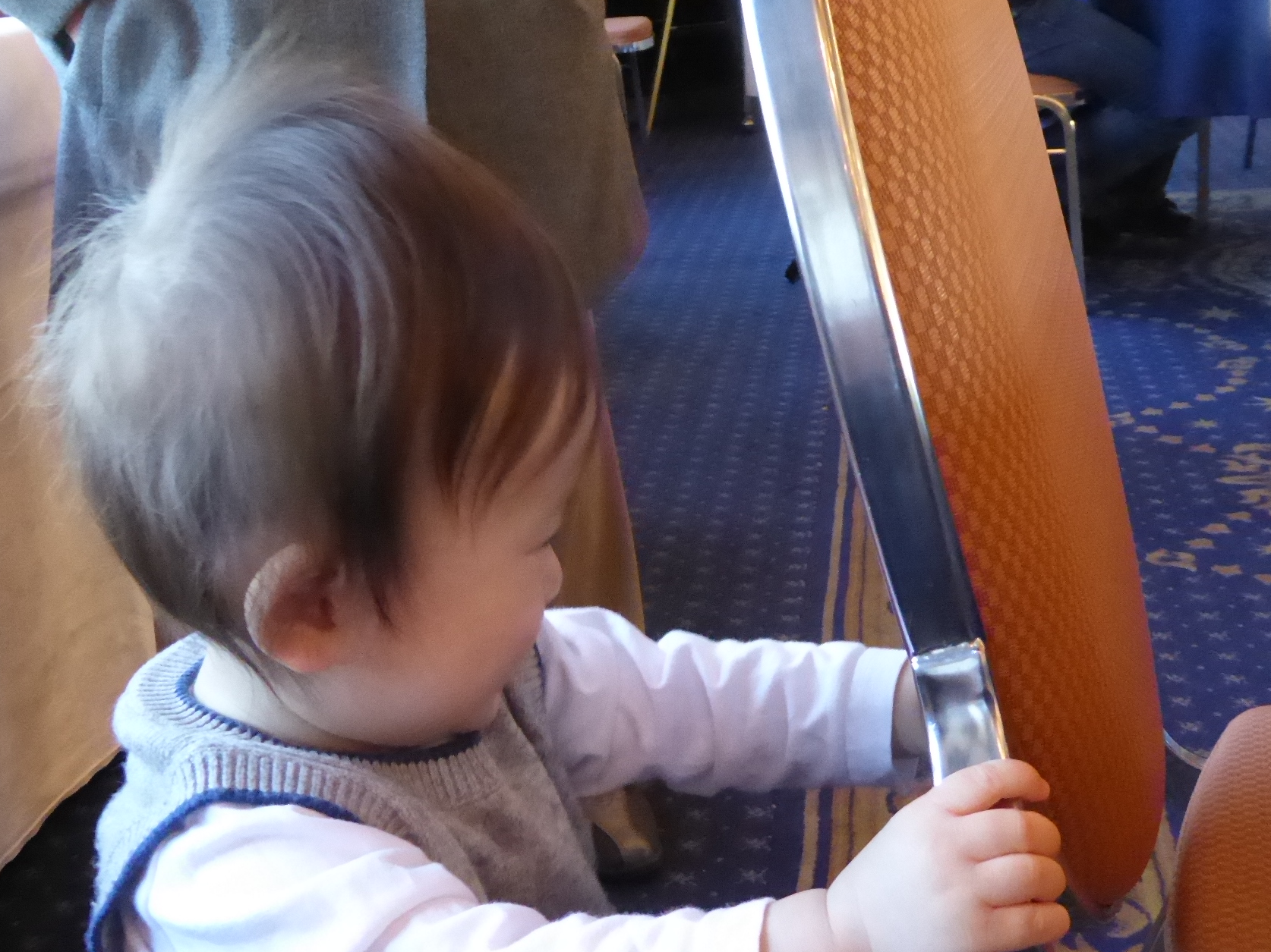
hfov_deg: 36.8
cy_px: 589
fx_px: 1909
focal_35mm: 52
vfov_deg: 27.9
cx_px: 661
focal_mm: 5.8
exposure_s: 1/50
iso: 1600
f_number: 3.6
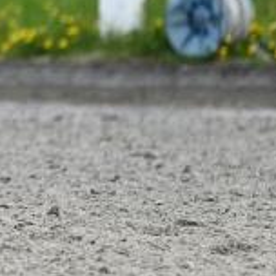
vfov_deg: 1.2
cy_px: -136
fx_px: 12863
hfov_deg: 1.2
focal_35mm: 1426
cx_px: -365
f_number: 5.3
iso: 360
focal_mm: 320
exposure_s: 1/1250
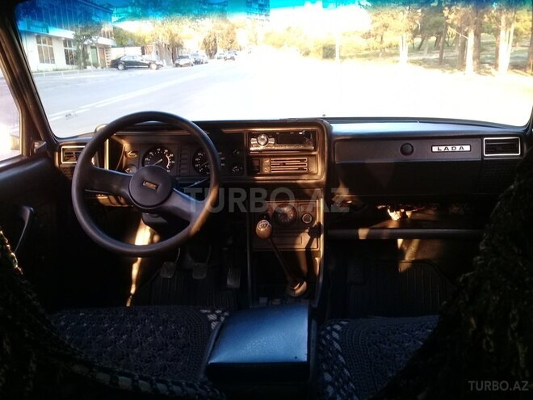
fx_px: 477
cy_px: 200
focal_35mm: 31
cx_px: 266
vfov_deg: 45.4
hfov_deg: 58.4
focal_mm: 3.3
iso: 64
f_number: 2.2
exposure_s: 1/33
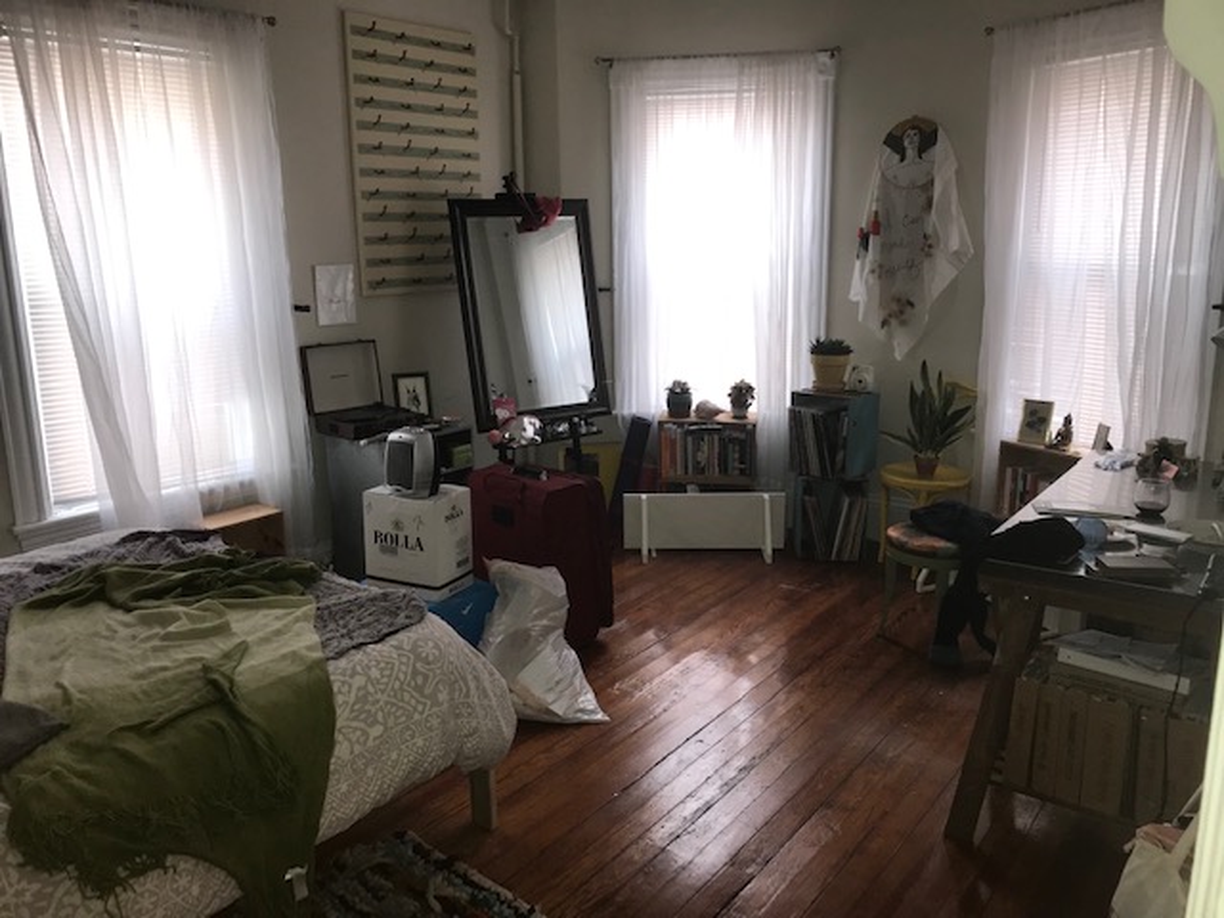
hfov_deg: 63.4
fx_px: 990
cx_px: 612
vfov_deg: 49.7
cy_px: 459
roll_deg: +2.0
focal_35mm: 28
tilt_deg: -13.2
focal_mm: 3.99
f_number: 1.8
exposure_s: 1/30
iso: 40
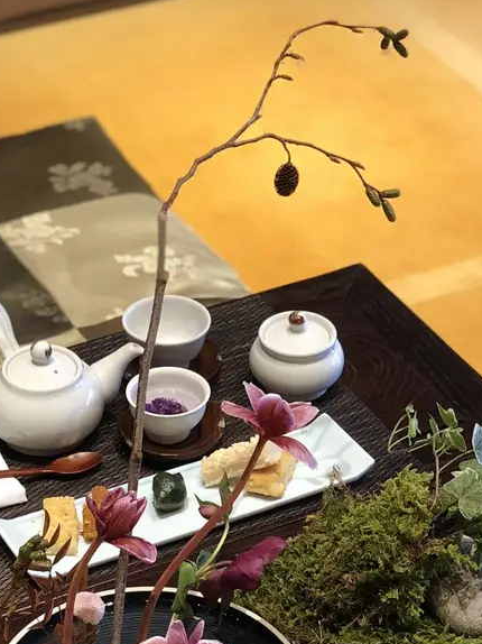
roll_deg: +0.3
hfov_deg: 12.7
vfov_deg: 16.8
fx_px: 2155
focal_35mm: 116
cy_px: 562
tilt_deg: -40.3
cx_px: 146
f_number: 2.4
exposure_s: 1/24
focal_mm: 6
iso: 160
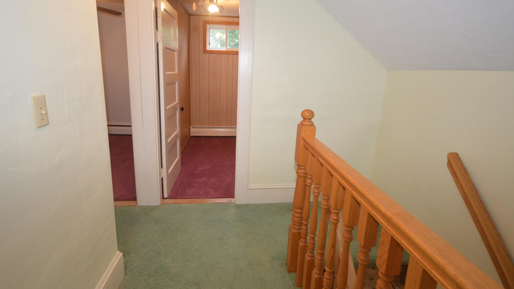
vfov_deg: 60.8
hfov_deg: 92.6
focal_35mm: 18
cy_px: 124
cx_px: 248
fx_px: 245
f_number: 4
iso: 1000
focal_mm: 10
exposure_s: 1/60
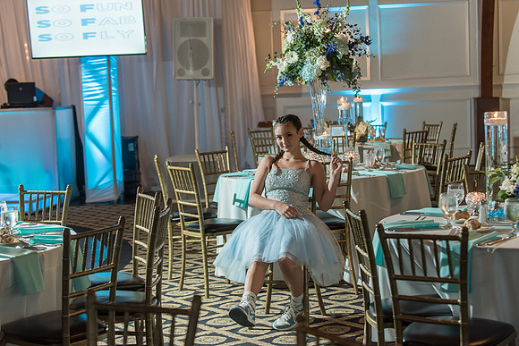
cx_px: 255
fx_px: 1028
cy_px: 173
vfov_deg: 19.1
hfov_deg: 28.3
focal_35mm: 71
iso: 1250
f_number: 4
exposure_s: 1/100
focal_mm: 70
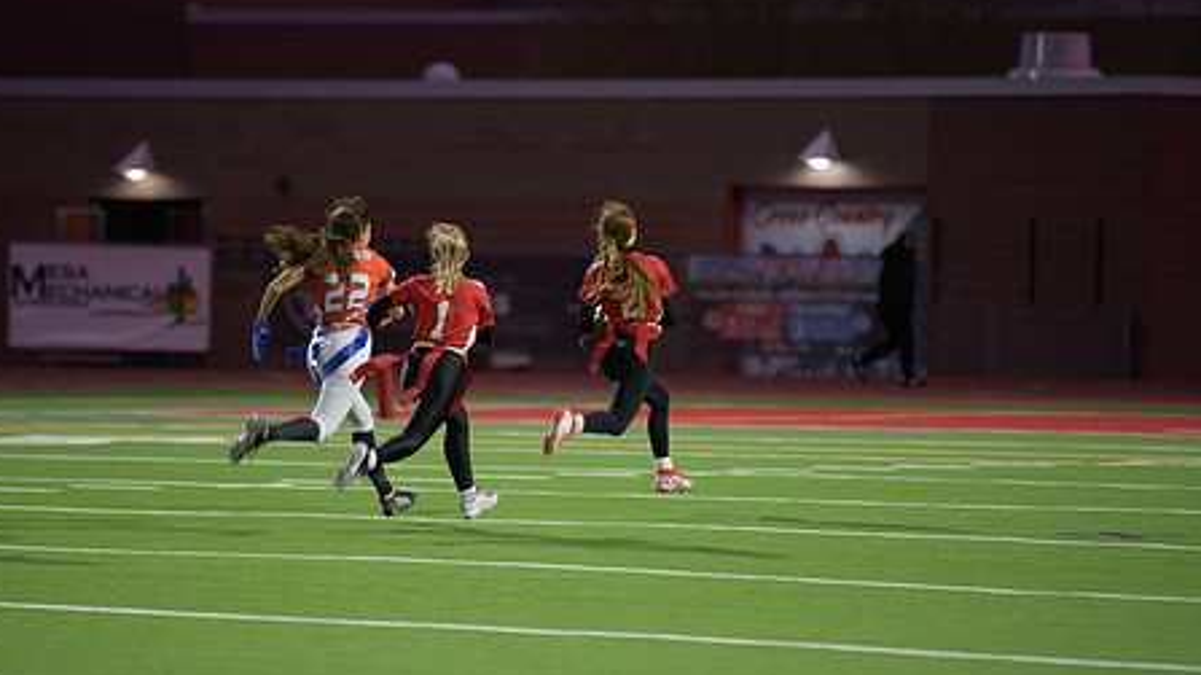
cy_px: 351
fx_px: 8658
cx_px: 545
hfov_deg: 7.9
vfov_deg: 4.5
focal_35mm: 272
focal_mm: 200
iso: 900
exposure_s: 1/200
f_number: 2.8
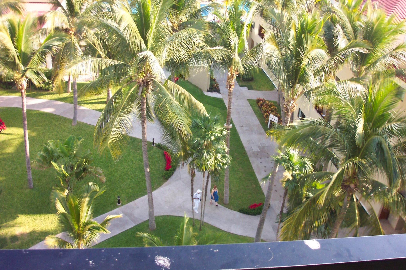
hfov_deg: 54.4
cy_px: 135
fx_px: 395
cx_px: 203
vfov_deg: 37.8
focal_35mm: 35
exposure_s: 1/250
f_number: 2.8
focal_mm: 7.5
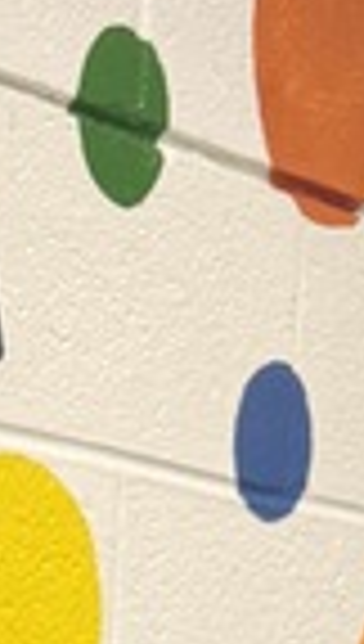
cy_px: 1693
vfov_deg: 9.7
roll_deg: -0.7
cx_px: -548
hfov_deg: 6.2
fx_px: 3192
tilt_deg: -13.0
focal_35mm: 187
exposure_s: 1/60
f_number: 1.78
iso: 160
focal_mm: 6.76
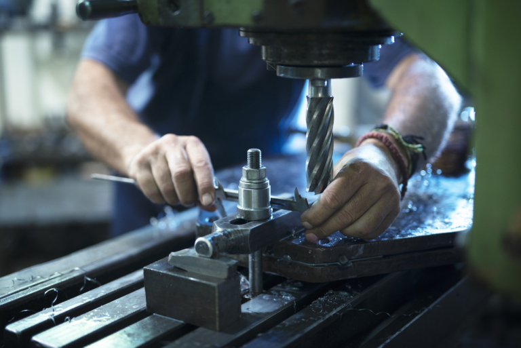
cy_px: 174
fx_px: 724
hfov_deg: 39.6
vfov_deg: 27.0
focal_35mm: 50
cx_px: 260
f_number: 1.4
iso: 500
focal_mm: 50
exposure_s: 1/125
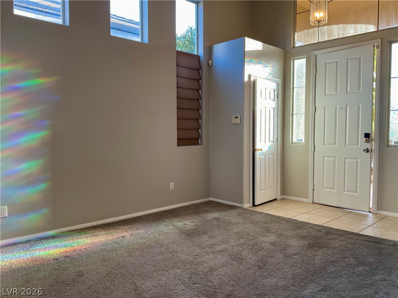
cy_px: 149
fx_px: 333
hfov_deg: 61.7
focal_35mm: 29
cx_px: 199
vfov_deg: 48.2
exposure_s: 1/120
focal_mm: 3
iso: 64
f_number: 1.8
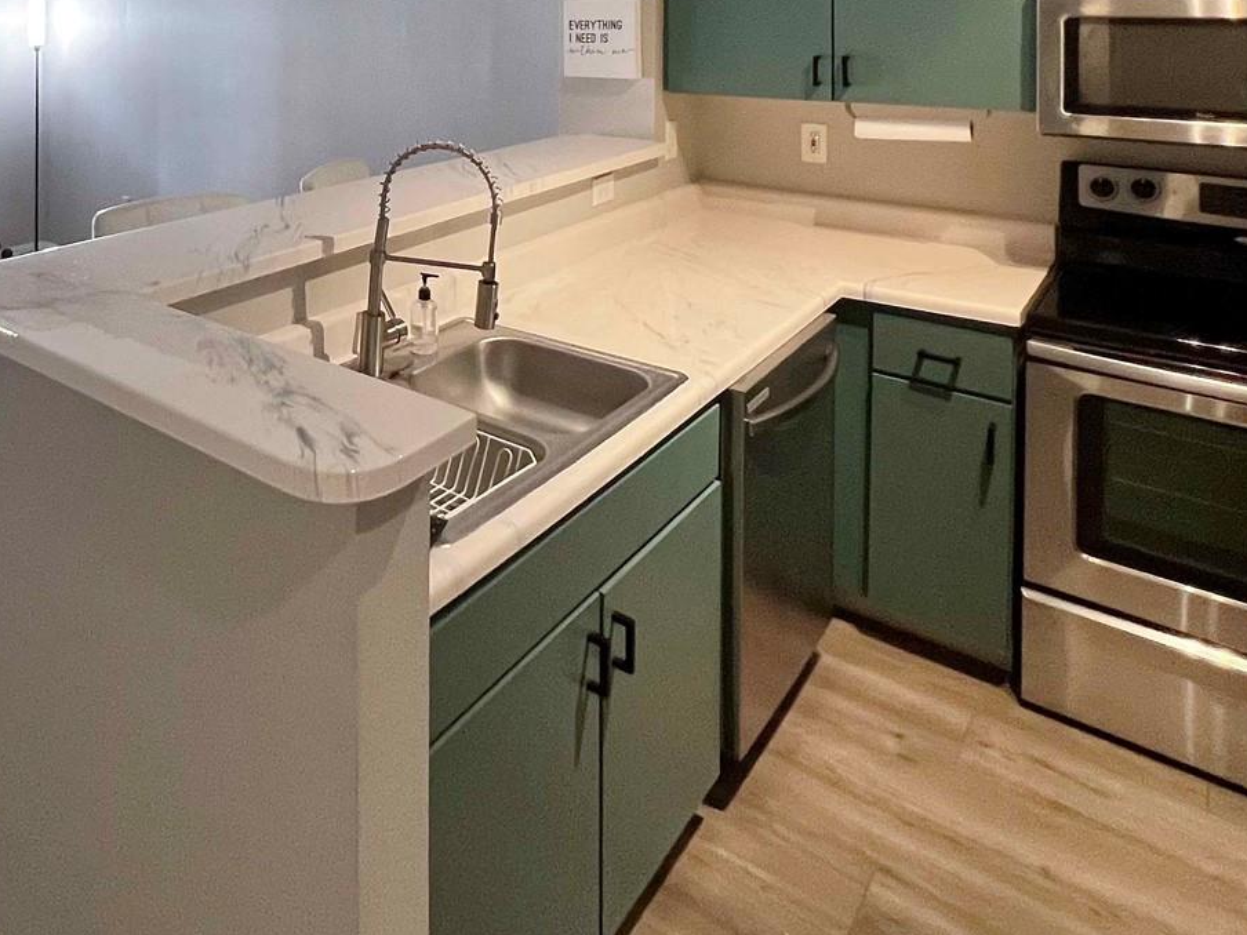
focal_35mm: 23
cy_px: 310
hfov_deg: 70.4
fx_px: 829
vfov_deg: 57.6
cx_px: 360
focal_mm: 1.57
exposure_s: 1/60
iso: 320
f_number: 1.8
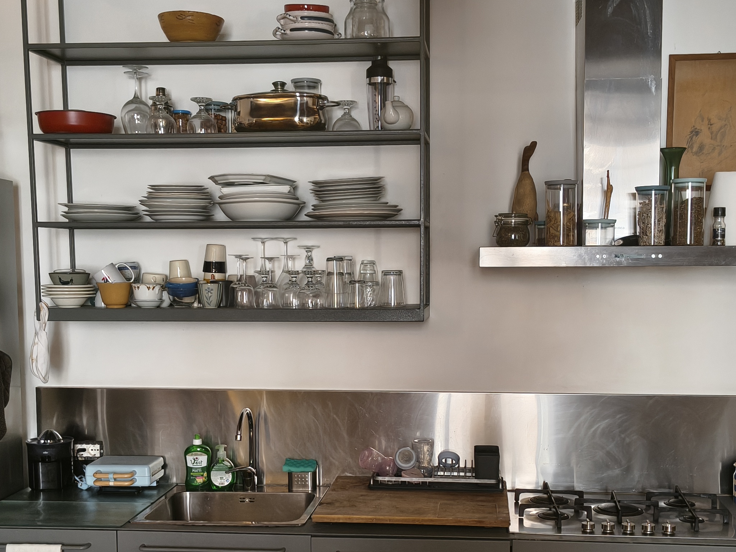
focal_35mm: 48
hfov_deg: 39.6
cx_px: 397
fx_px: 1021
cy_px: 372
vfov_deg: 30.0
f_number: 1.8
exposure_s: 1/50
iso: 634
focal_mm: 5.56
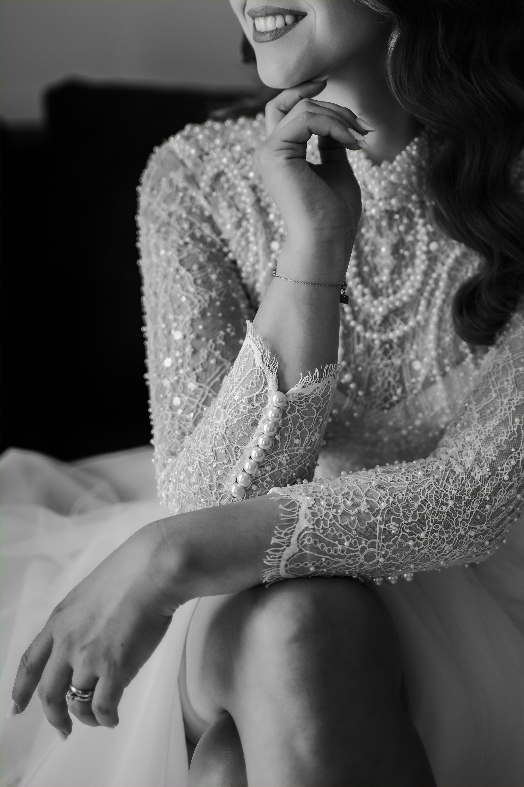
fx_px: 1093
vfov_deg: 39.6
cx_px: 262
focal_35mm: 50
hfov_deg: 27.0
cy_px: 394
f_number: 1.4
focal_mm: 50
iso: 200
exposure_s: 1/640
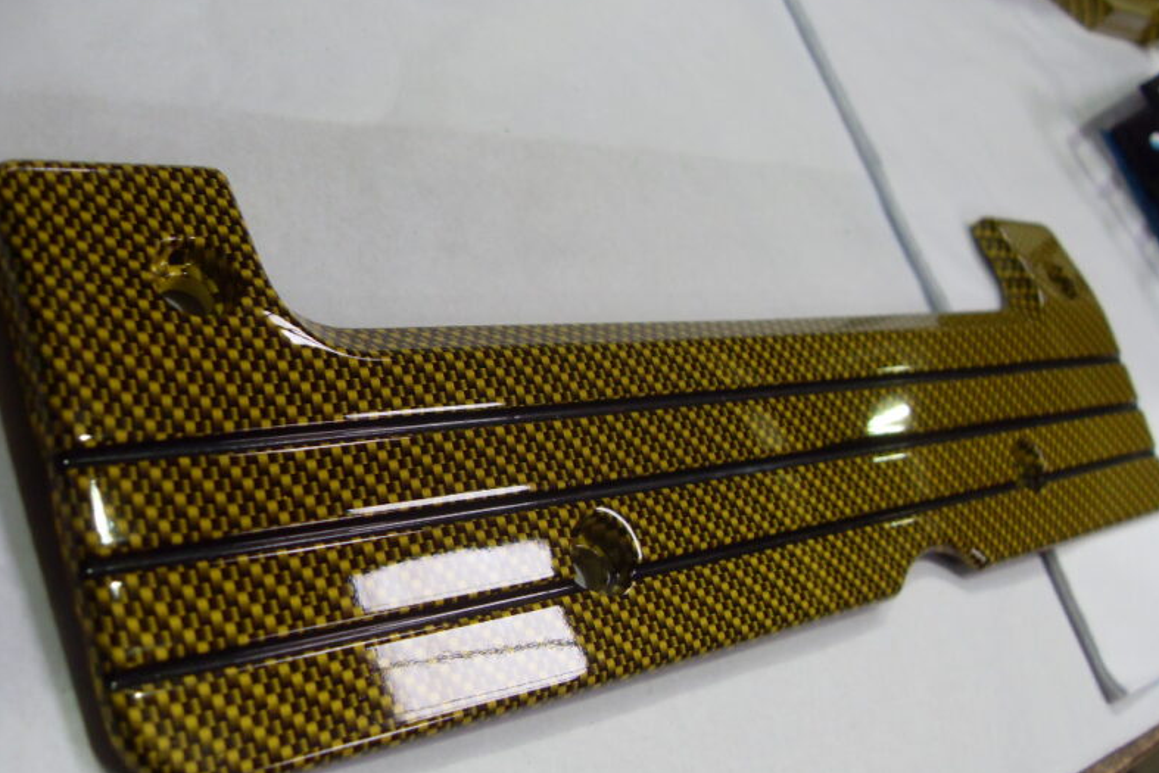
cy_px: 421
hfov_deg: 51.9
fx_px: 1191
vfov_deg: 35.9
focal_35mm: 37
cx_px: 585
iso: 160
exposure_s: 1/45
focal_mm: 6.3
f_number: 2.8
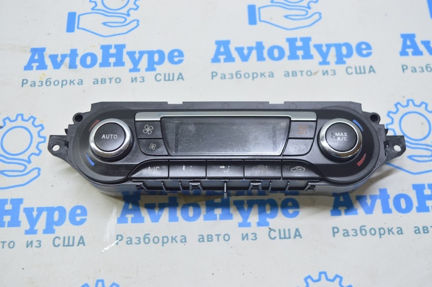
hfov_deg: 48.0
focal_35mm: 40
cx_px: 216
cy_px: 144
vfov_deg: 33.0
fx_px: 486
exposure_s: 1/20
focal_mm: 27
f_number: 5.6
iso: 400
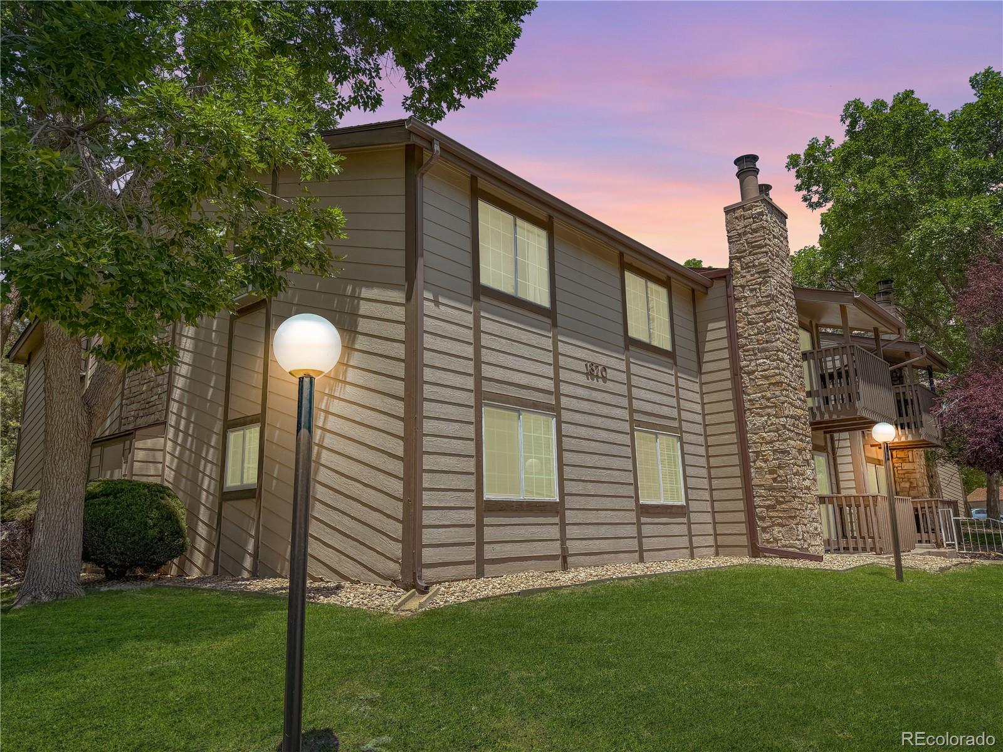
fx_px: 695
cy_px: 376
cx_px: 502
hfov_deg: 71.6
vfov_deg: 56.8
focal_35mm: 24
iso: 80
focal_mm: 6.76
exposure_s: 1/3000
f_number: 1.8
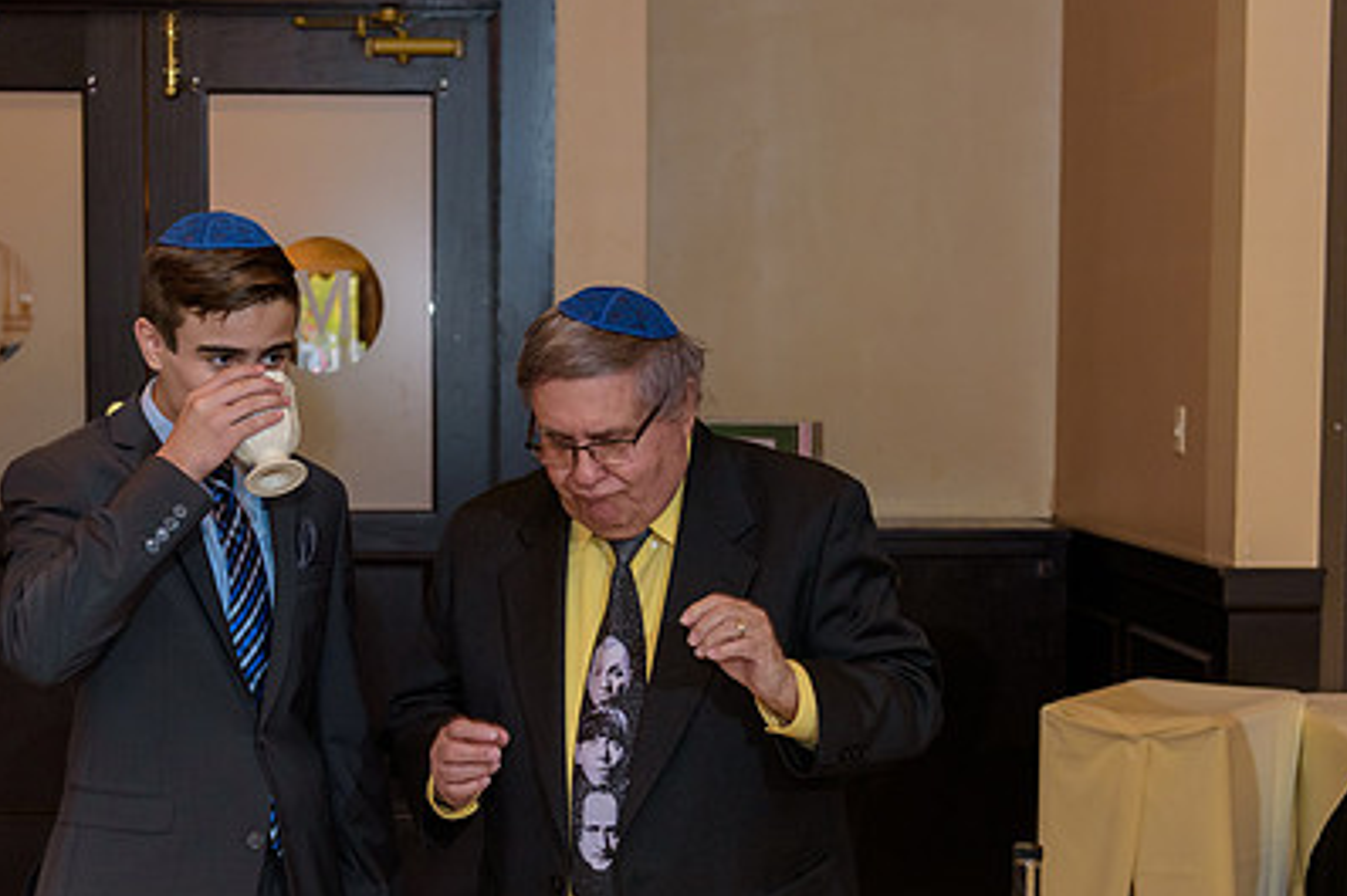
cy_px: 583
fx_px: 2618
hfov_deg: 28.8
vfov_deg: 19.4
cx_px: 613
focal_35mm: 70
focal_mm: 48
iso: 1600
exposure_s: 1/125
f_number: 3.2
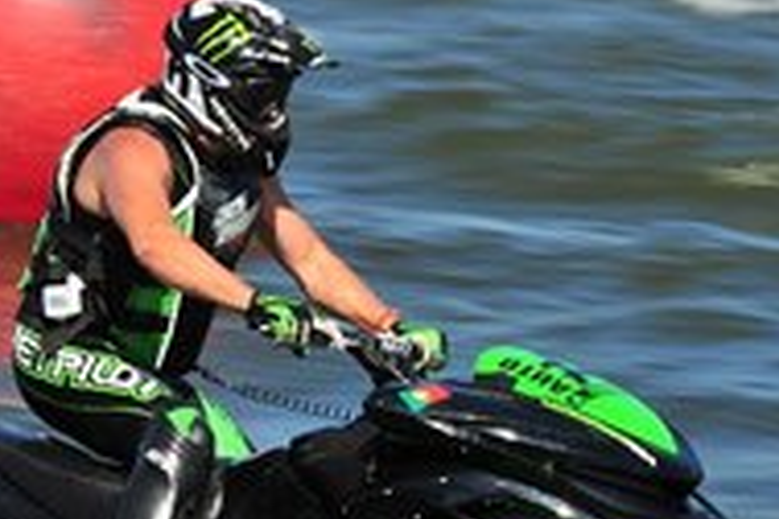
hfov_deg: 4.9
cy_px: 445
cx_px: 264
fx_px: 9023
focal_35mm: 417
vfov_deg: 3.3
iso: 200
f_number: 16
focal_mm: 175
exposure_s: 1/200
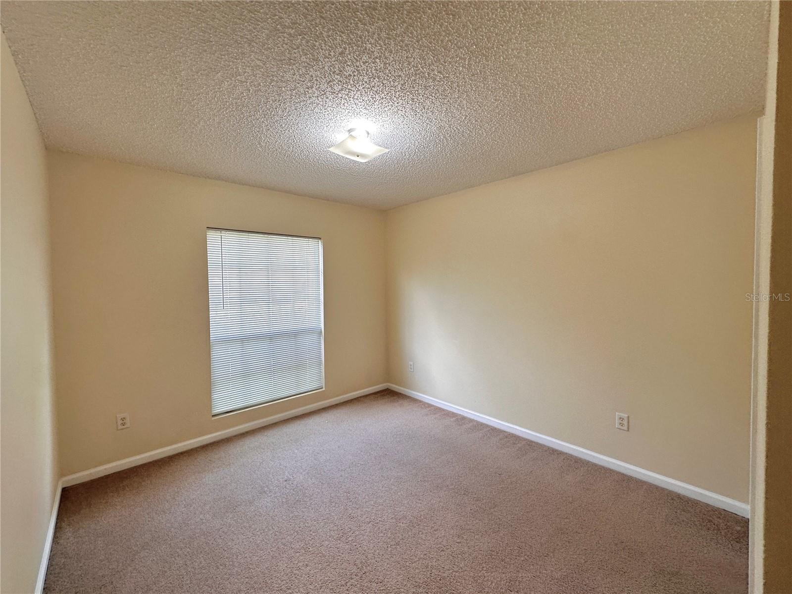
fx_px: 320
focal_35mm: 14
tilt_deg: -1.9
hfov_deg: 102.1
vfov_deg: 85.6
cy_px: 297
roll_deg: +1.8
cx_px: 396
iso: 100
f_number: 2.2
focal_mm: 2.22
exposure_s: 1/120
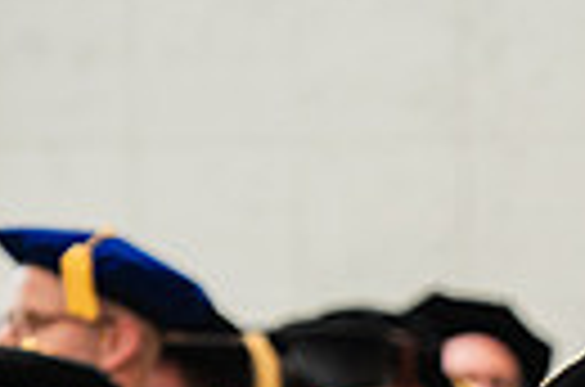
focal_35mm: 582
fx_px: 9434
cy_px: 781
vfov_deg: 2.3
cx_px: 932
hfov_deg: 3.5
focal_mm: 130
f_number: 3.2
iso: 1250
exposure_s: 1/200
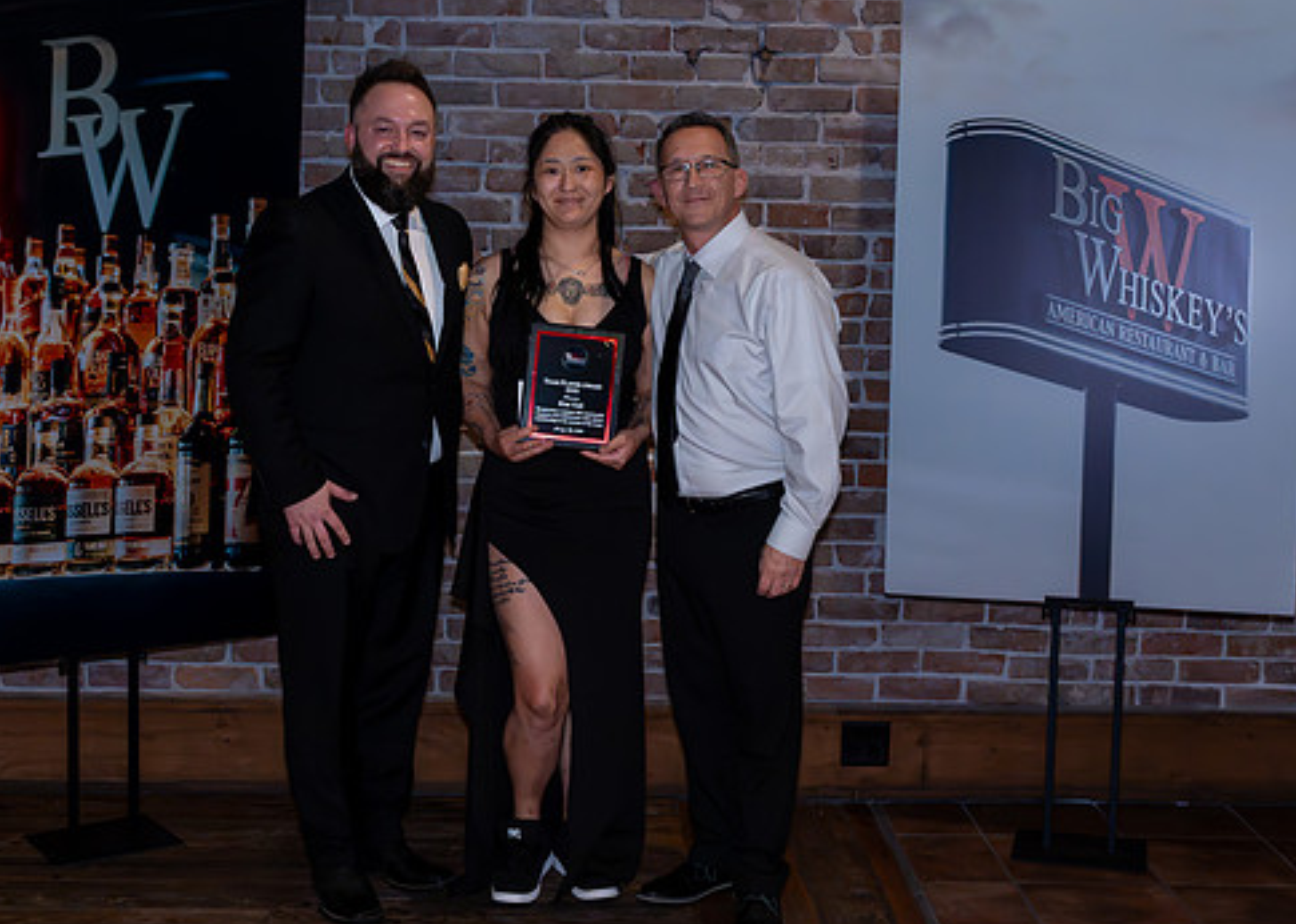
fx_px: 1950
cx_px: 571
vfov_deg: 26.7
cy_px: 467
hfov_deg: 36.7
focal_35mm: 53
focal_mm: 35
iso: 6400
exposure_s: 1/320
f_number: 5
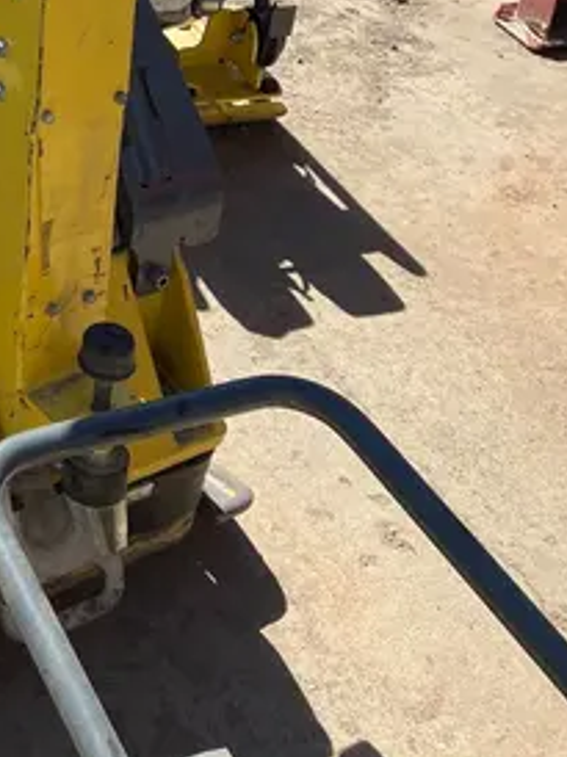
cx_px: -185
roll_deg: -5.0
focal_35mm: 75
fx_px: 1641
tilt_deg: -25.7
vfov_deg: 24.3
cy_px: -68
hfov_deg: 18.2
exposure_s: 1/1621
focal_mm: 3.99
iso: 32
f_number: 1.8
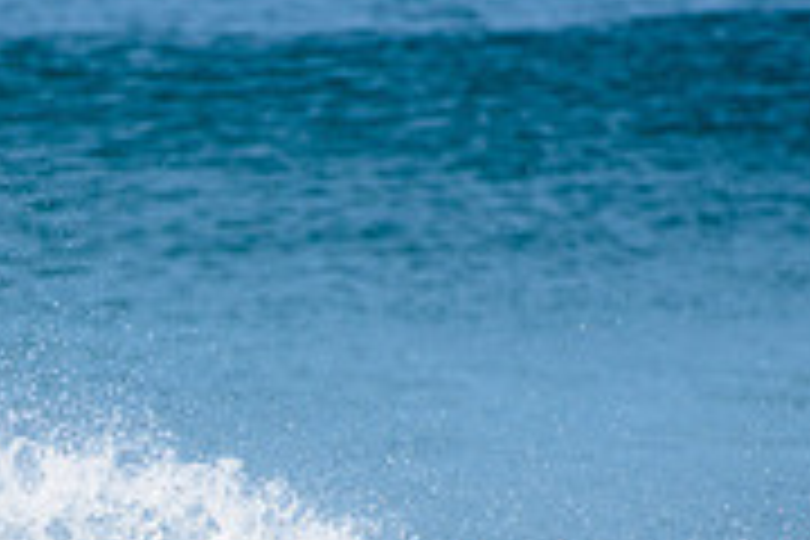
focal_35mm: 1607
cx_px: 27
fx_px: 36155
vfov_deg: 0.9
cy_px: 799
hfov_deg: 1.3
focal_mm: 500
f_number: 5.6
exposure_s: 1/2000
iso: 160
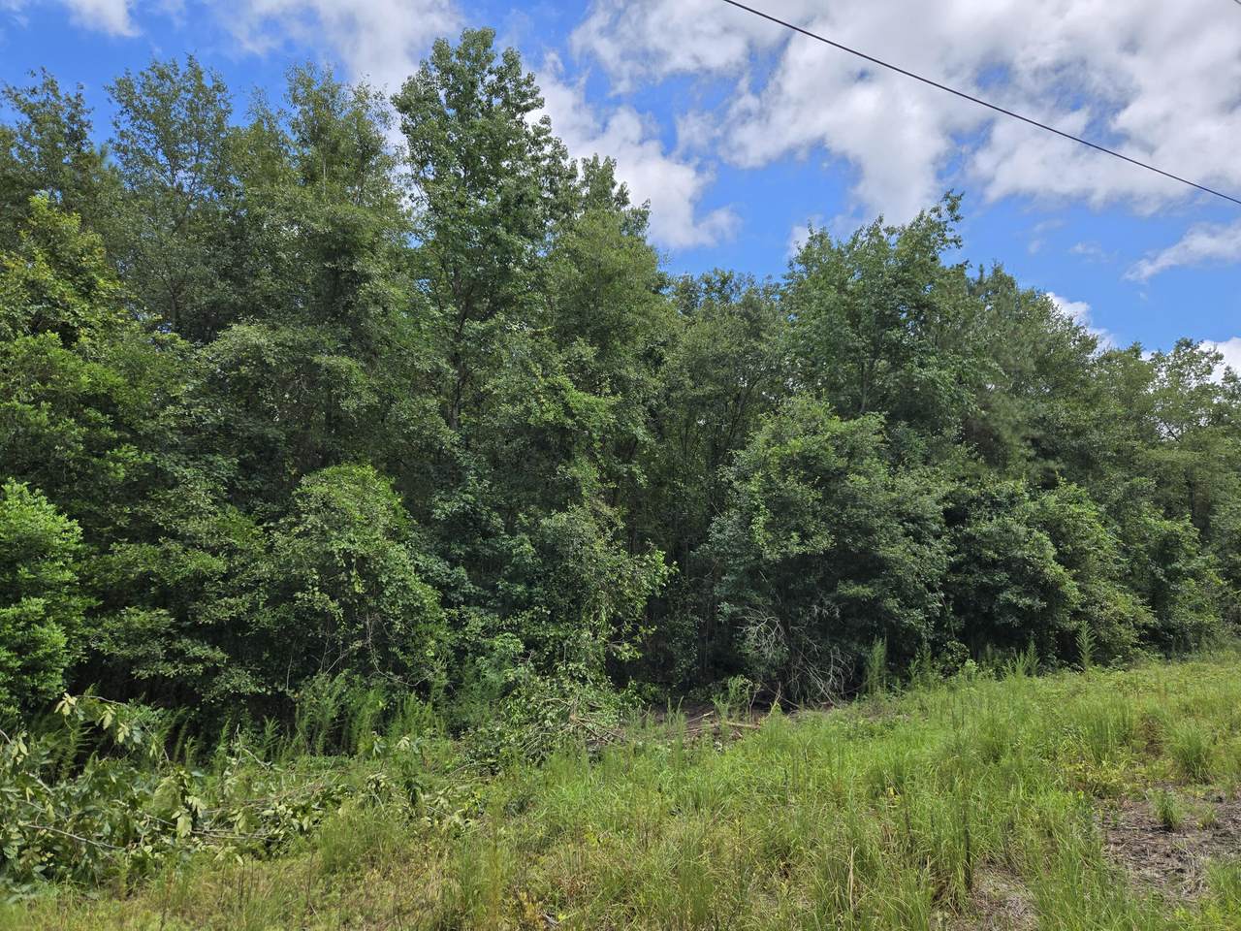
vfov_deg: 58.9
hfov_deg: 73.9
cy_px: 466
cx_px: 620
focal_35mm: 23
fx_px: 825
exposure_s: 1/2921
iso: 50
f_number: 1.8
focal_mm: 5.4
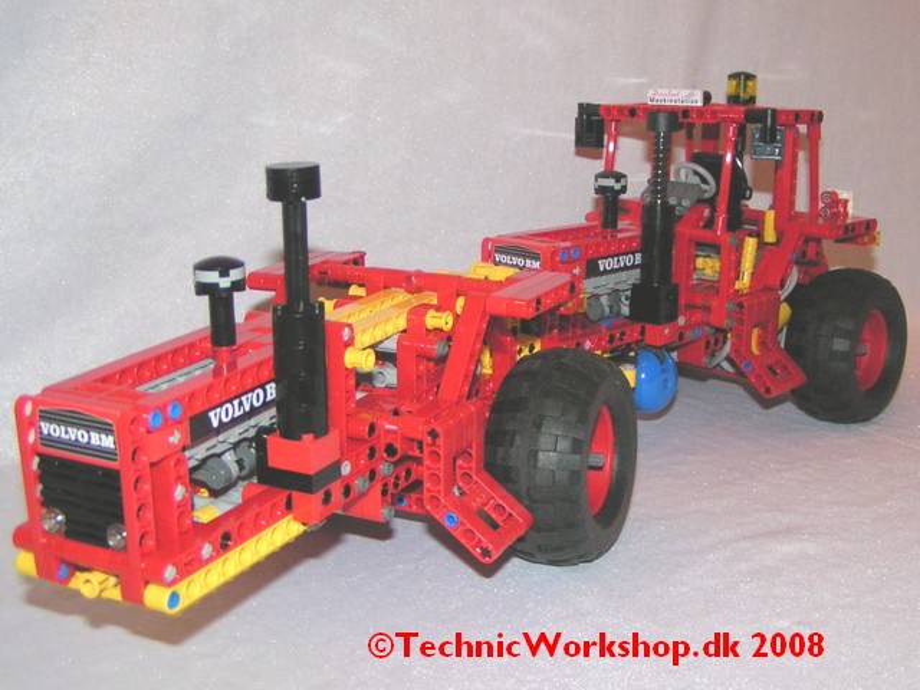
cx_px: 460
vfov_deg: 37.7
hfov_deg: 49.0
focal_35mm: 38
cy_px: 345
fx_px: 1010
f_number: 2.8
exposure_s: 1/40
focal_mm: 5.8
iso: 200
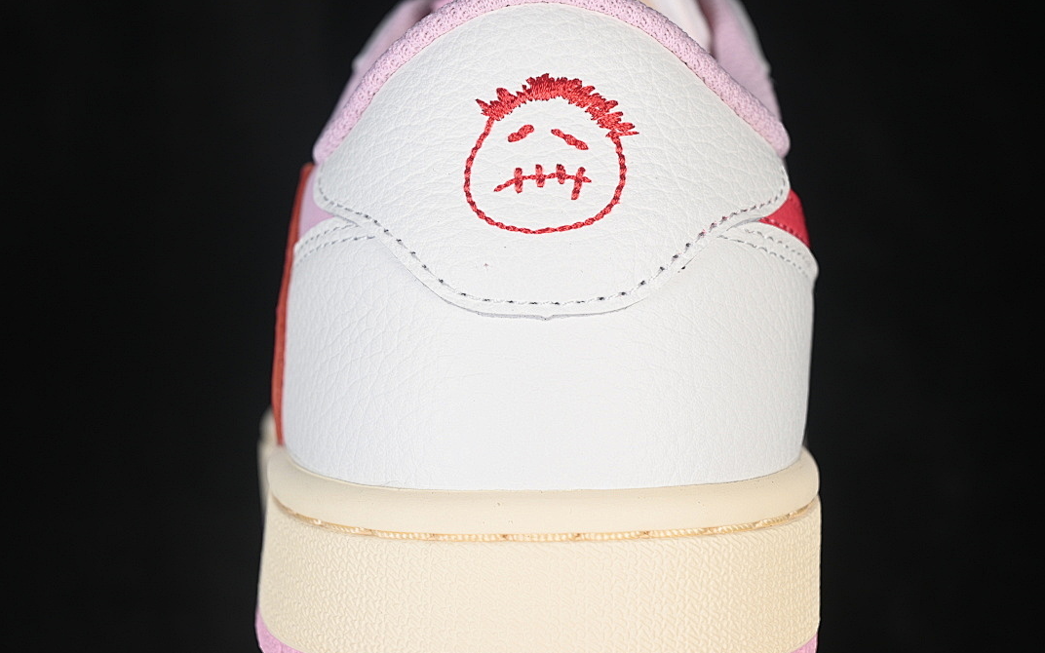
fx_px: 2193
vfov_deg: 16.9
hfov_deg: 26.8
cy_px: 309
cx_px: 525
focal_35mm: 77
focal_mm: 50
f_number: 7.1
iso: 160
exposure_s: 1/80
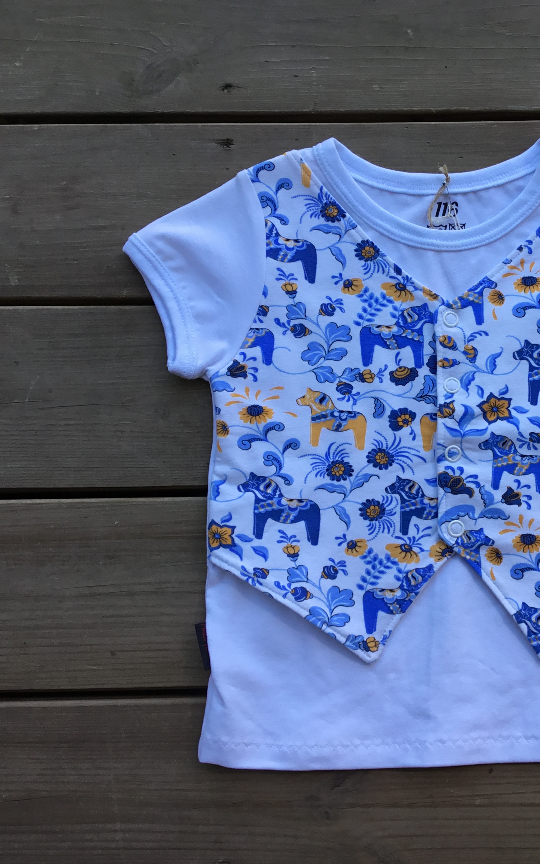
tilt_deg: -84.0
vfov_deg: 45.3
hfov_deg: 28.6
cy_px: 432
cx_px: 427
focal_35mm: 44
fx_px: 1036
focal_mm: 3.3
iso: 25
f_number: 2.4
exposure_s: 1/126
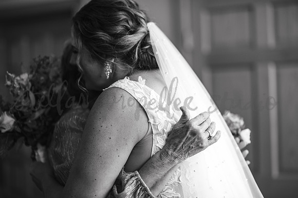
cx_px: 149
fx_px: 703
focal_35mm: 85
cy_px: 99
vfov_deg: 16.1
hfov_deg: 23.9
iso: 250
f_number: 1.8
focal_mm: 85
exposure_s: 1/250
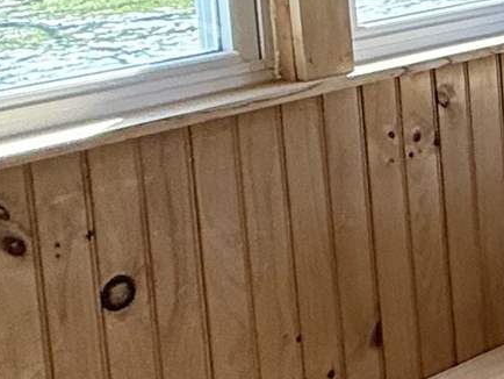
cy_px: -86
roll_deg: +0.4
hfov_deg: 12.1
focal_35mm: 99
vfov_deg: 14.4
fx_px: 1442
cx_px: 1424
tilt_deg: -4.9
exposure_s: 1/192
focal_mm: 2.22
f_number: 2.2
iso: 64
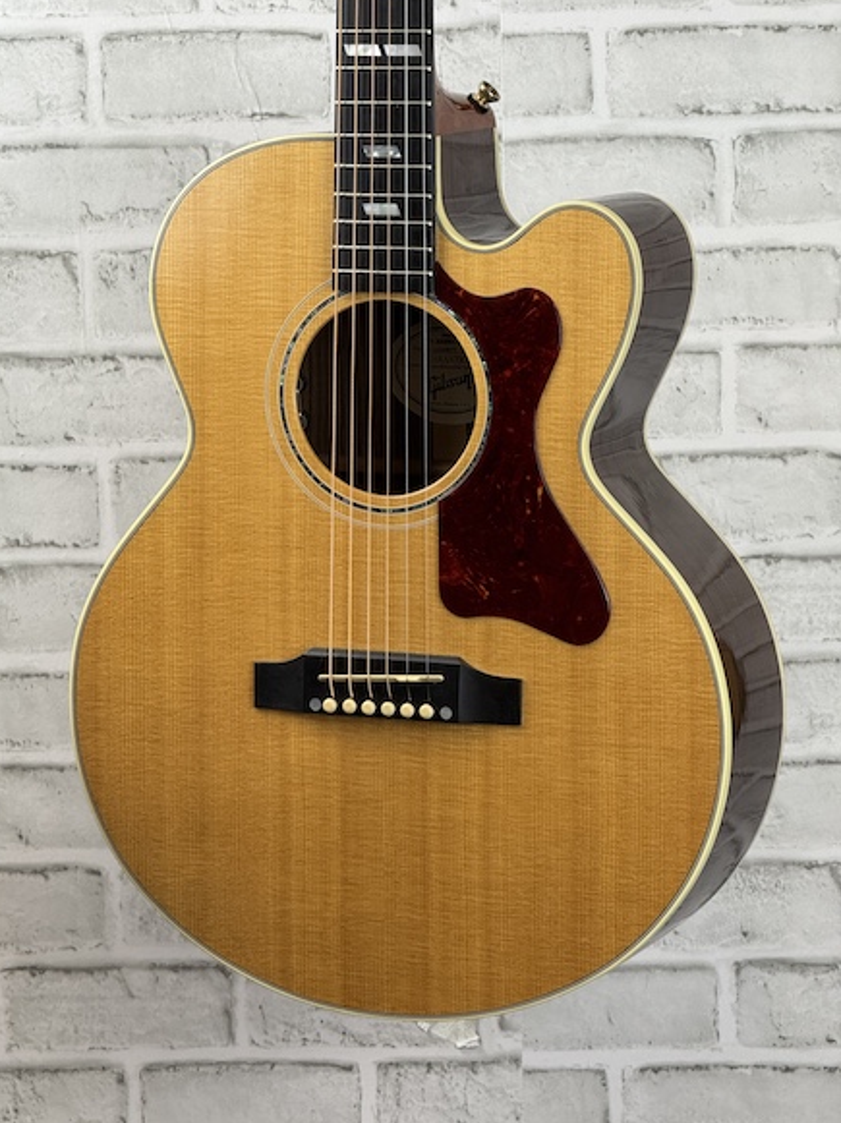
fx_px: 4021
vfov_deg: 15.9
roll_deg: +0.4
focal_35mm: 124
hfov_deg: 11.9
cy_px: 566
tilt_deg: -11.0
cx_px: 410
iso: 160
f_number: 2.8
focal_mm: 15.66
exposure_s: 1/121
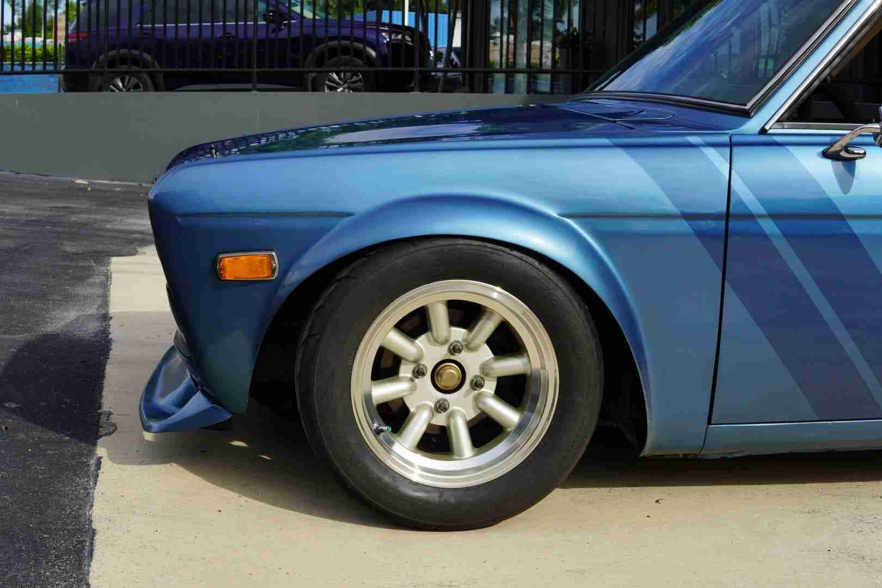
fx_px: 1102
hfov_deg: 43.6
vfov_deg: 29.9
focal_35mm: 45
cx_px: 441
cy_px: 294
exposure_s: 1/125
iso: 100
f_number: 8
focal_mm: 30
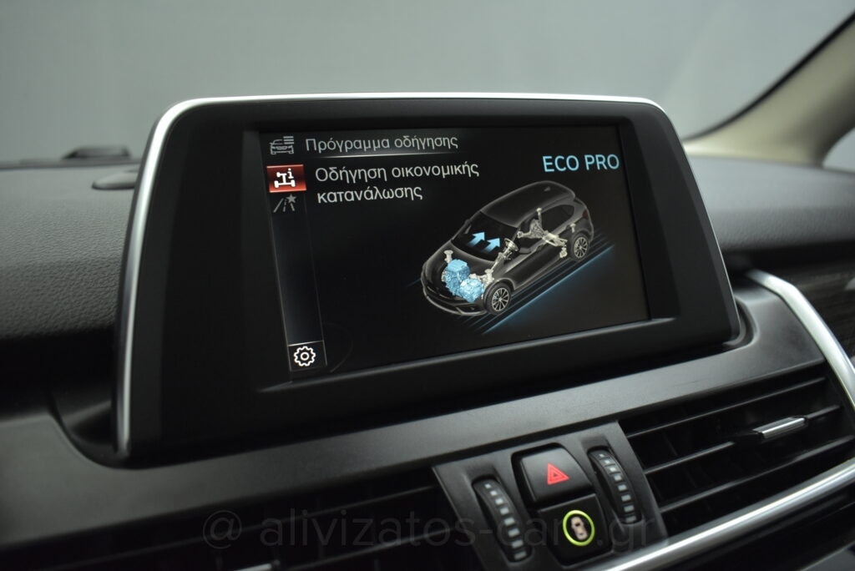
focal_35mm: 27
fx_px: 642
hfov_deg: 67.4
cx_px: 428
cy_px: 286
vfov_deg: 48.0
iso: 1600
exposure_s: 1/125
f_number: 3.5
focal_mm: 18
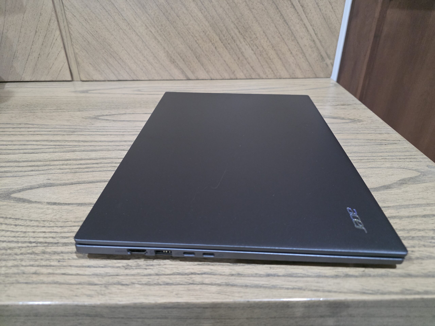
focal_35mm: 23
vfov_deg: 58.9
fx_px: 289
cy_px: 163
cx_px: 218
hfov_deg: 73.9
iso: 2500
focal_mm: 6.3
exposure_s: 1/120
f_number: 1.7
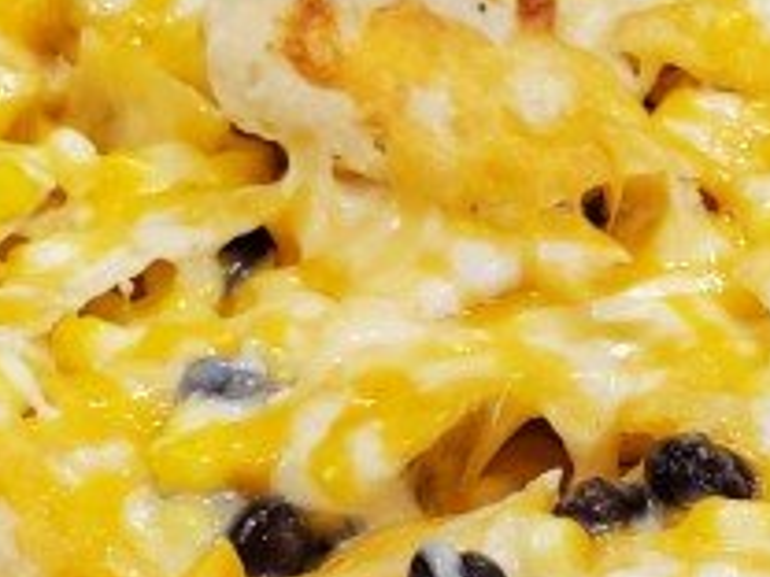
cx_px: 975
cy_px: 653
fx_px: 2158
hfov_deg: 18.9
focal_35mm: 97
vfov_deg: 14.8
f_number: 2.4
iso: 250
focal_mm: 4.3
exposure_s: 1/39
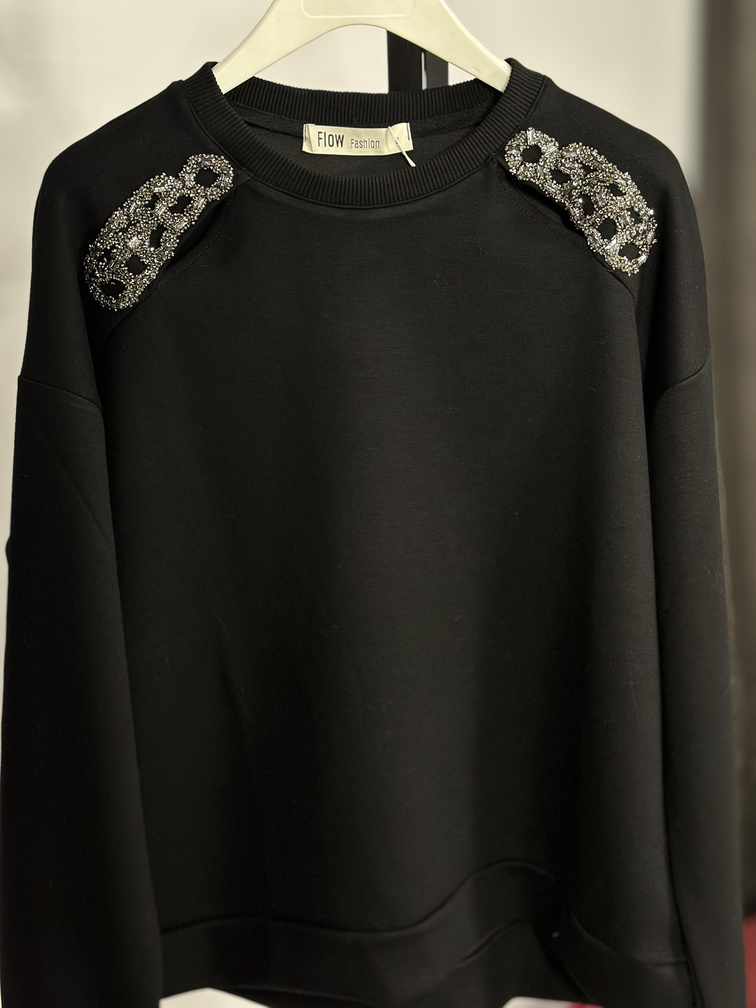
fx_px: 1398
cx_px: 378
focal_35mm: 48
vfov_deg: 39.7
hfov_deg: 30.3
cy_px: 504
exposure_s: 1/50
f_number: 1.78
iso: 250
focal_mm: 6.86
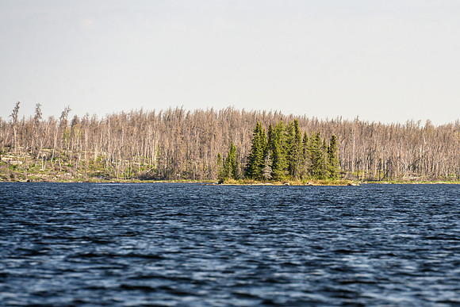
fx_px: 3435
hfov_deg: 7.7
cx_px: 309
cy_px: 206
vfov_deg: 5.1
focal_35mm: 269
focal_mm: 200
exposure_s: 1/400
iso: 720
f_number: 8
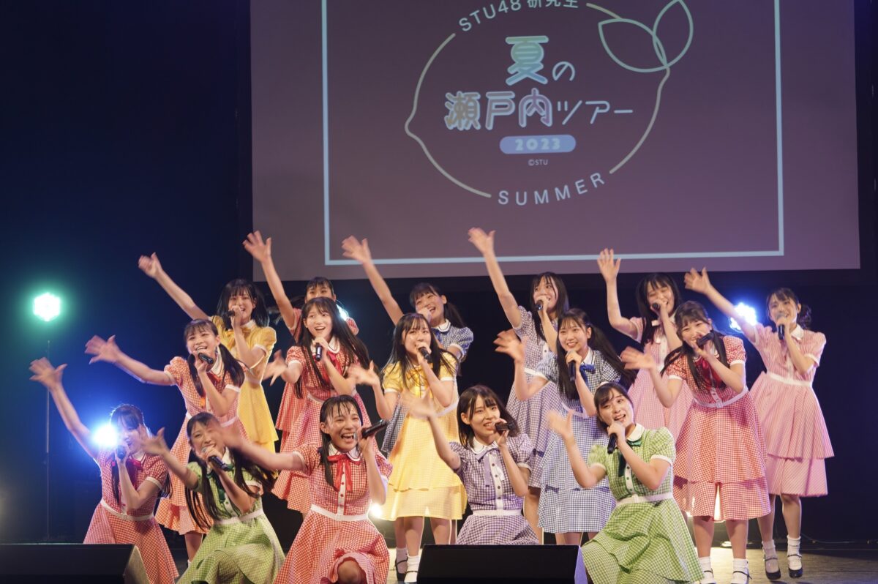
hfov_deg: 25.7
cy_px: 292
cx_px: 439
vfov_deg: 17.2
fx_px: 1925
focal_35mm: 79
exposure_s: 1/80
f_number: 4.5
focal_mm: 79
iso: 250
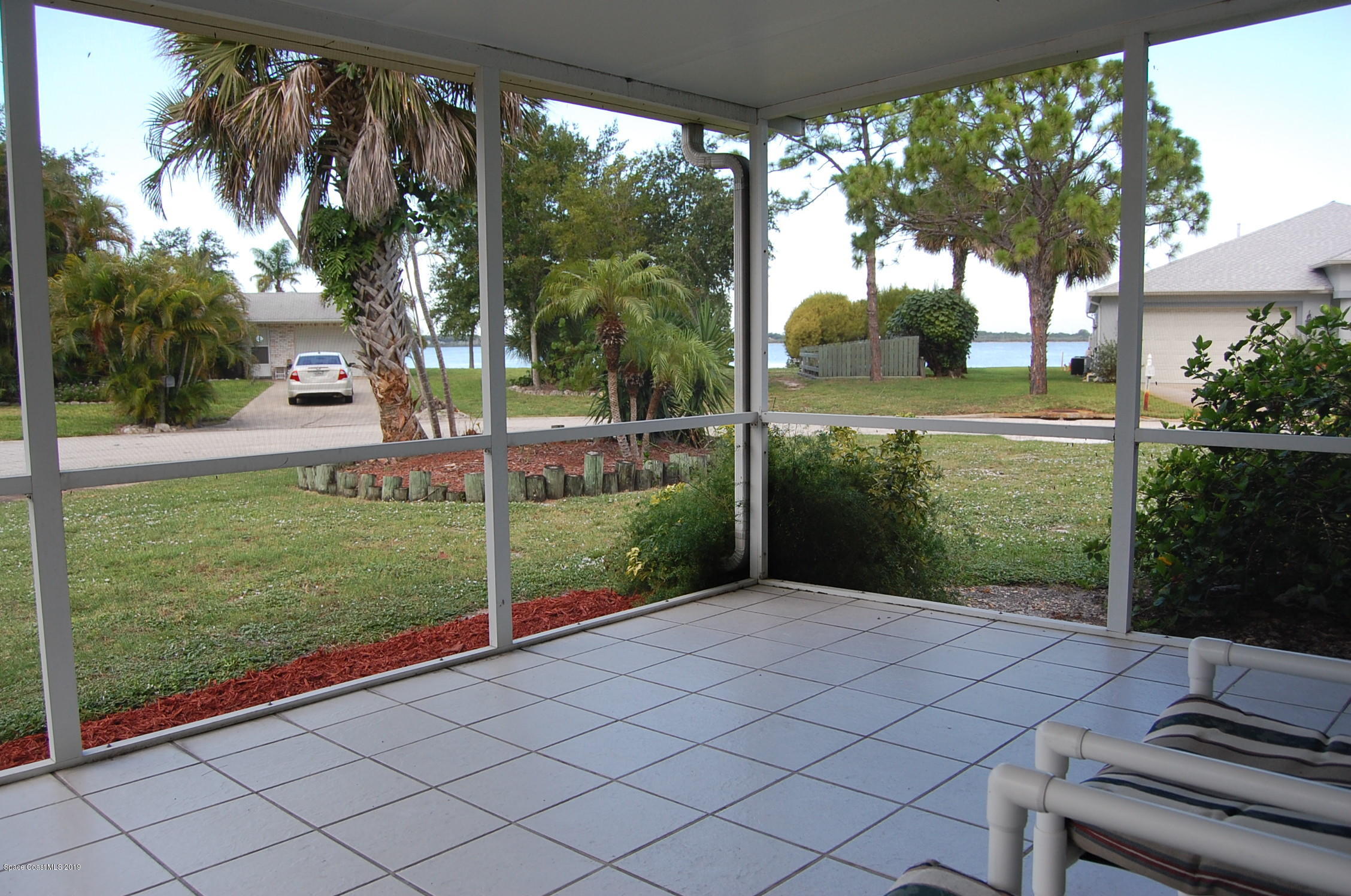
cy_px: 448
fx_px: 1012
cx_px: 676
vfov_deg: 47.8
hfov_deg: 67.5
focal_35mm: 27
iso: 320
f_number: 5.6
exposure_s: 1/125
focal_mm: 18
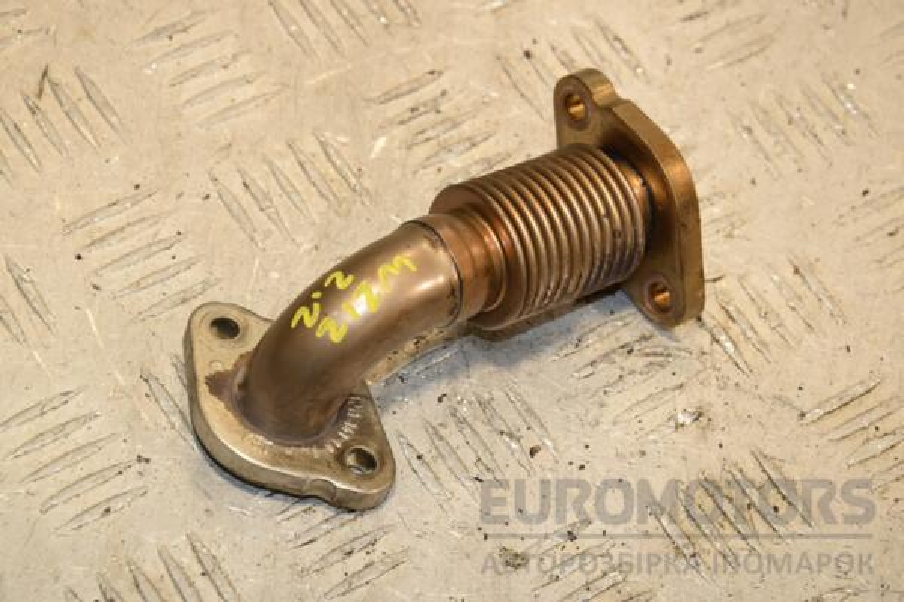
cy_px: 301
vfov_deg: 12.2
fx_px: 2825
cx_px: 452
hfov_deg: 18.2
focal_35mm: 112
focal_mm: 75
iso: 800
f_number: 8
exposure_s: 1/200
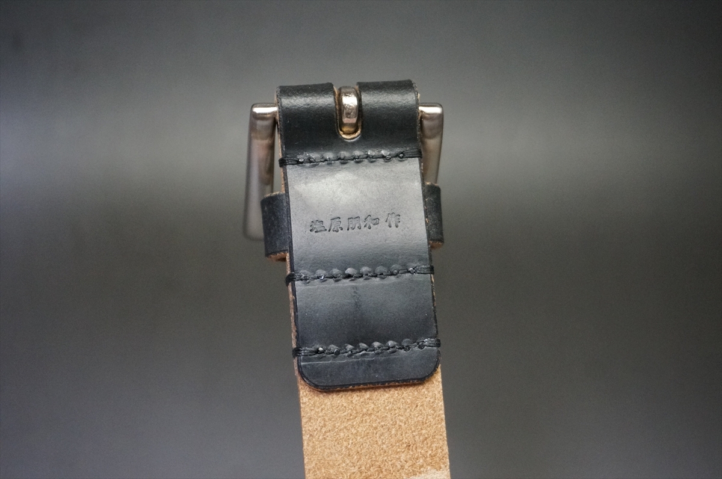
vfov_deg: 24.3
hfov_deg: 36.0
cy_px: 240
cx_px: 361
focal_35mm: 56
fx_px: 1111
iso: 3200
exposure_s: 1/125
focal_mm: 37
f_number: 5.6
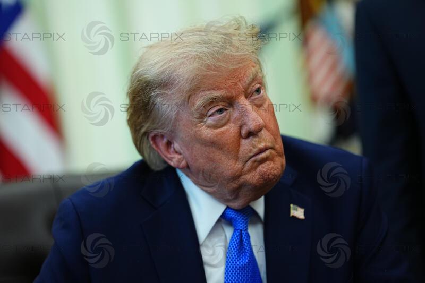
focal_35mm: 150
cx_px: 212
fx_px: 1770
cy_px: 142
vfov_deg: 9.1
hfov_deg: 13.7
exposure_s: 1/250
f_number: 2
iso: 1250
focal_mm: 150
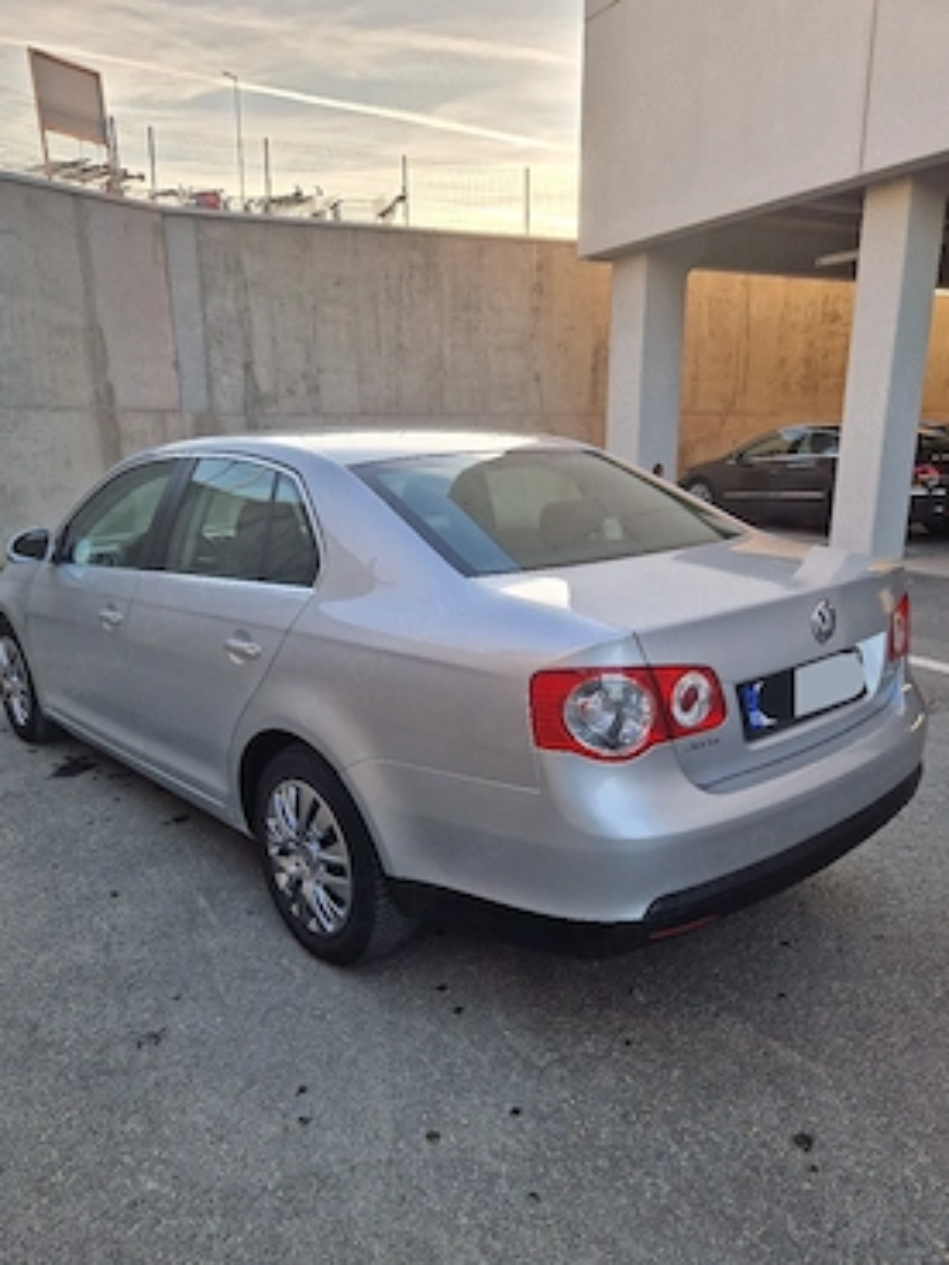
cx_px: 468
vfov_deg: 69.3
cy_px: 681
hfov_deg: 54.9
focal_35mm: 25
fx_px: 914
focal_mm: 5.4
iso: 50
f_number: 1.8
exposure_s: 1/182
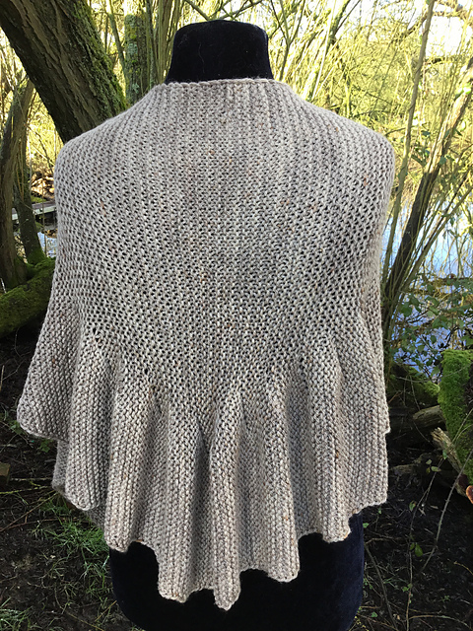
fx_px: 565
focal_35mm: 31
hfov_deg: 45.4
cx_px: 236
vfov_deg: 58.4
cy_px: 316
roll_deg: -0.5
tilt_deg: -19.7
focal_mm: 3.3
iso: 40
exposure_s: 1/120
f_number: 2.4
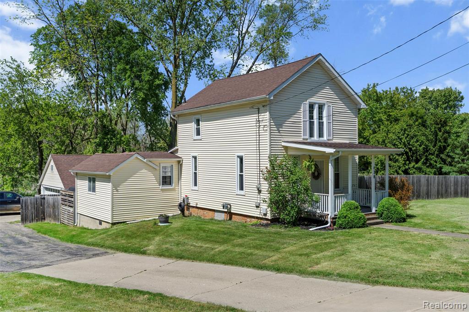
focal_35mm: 35
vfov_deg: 37.8
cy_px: 156
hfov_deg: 54.4
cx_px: 234
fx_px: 456
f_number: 8
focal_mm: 35
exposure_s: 1/100
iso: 100
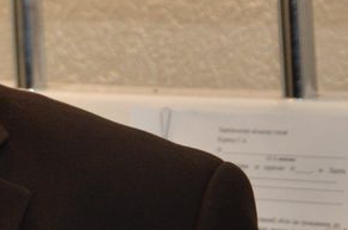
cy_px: -70
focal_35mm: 288
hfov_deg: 7.0
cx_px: -242
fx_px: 2776
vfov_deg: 4.7
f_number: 4.5
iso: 640
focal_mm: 40
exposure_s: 1/250
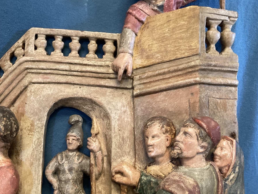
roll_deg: -0.1
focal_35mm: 39
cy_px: 118
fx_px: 291
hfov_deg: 47.9
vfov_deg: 36.7
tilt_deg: -11.1
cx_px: 130
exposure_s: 1/60
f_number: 1.8
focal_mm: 3
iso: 250
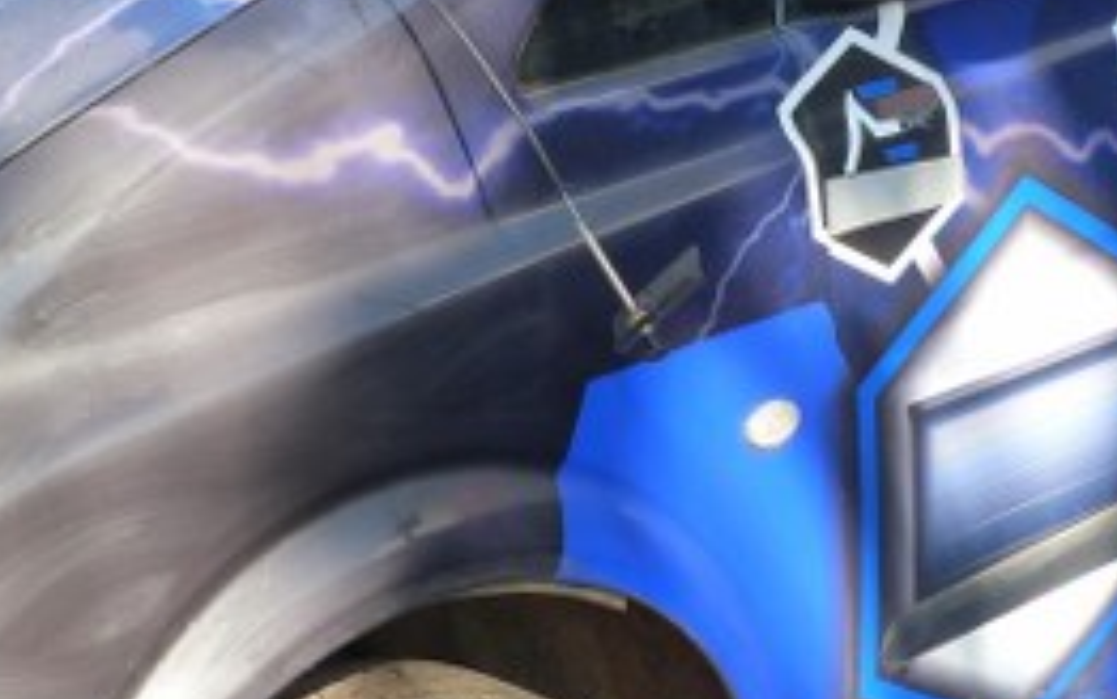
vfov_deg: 16.1
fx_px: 2467
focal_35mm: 81
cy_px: 196
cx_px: 567
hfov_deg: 25.5
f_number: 4
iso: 125
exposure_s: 1/125
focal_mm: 4.5
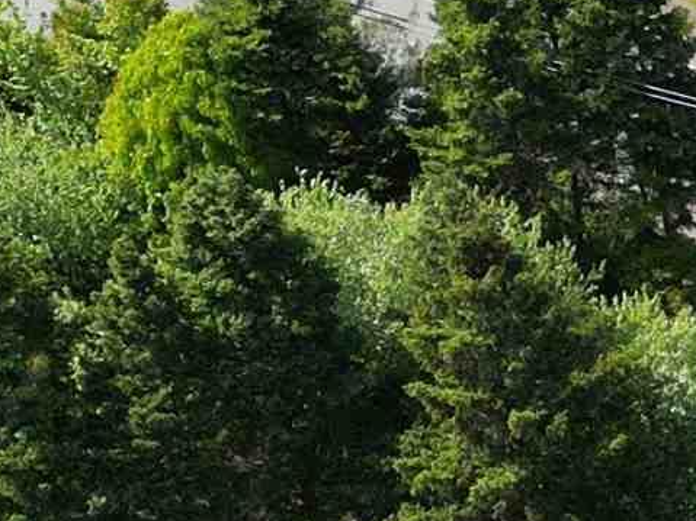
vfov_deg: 8.6
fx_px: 3096
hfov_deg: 11.6
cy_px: 1326
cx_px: 1385
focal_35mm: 154
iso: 100
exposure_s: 1/1250
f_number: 1.7
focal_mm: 6.72
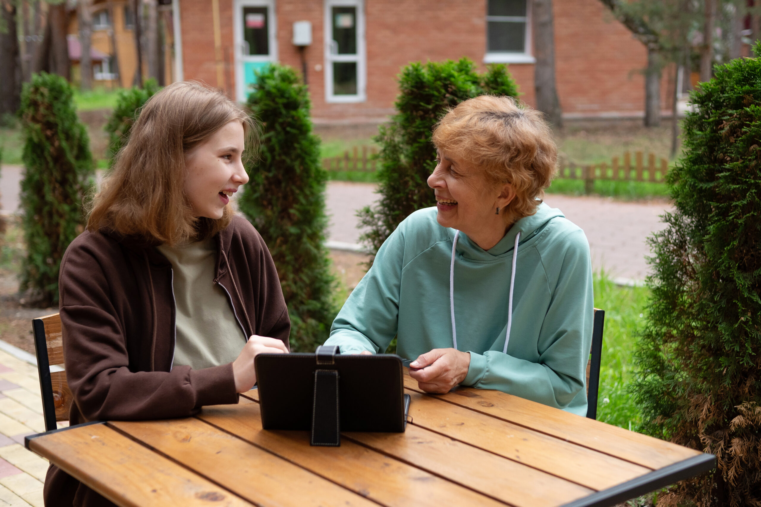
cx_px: 380
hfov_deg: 40.3
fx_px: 1036
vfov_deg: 27.5
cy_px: 254
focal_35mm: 49
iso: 500
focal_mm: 33
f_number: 2
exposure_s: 1/1250
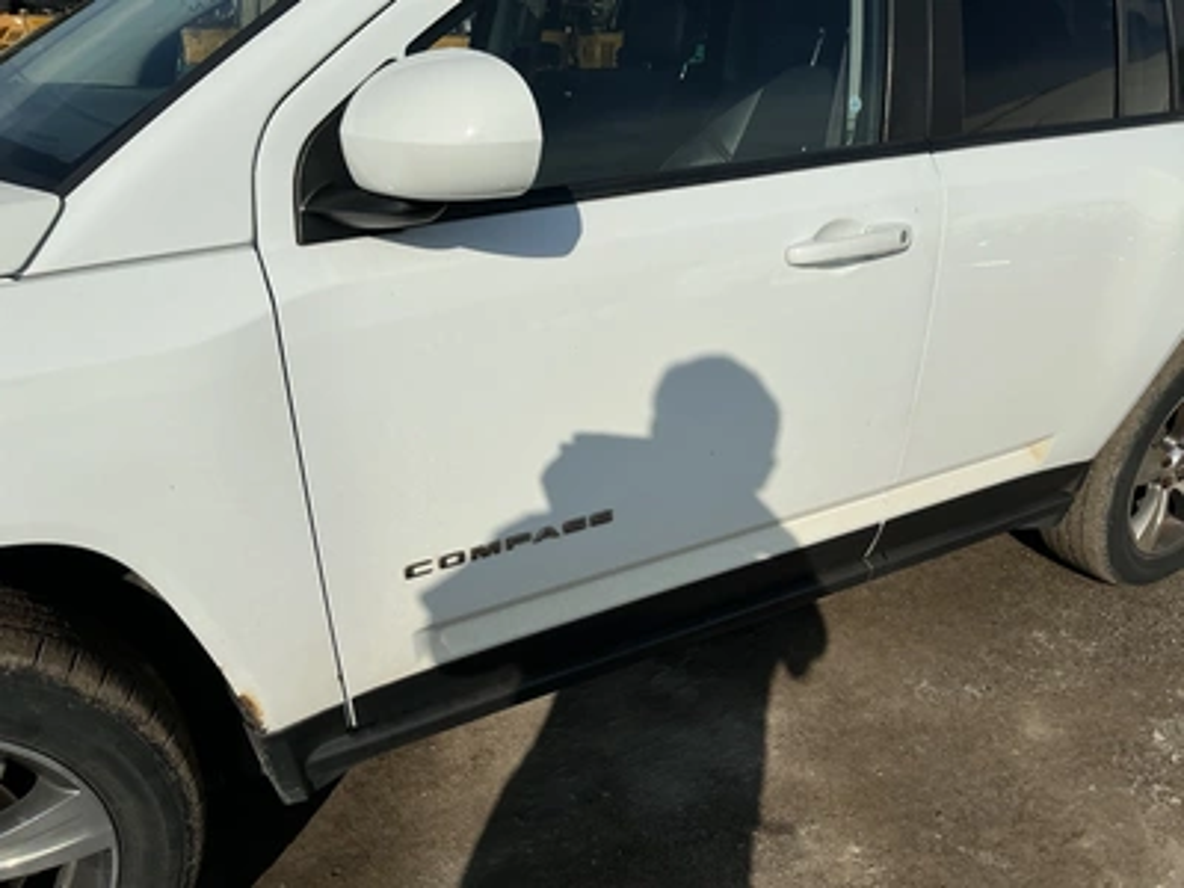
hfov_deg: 63.4
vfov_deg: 49.7
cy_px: 444
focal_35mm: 28
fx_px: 958
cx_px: 592
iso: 25
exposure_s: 1/5263
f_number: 1.8
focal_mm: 3
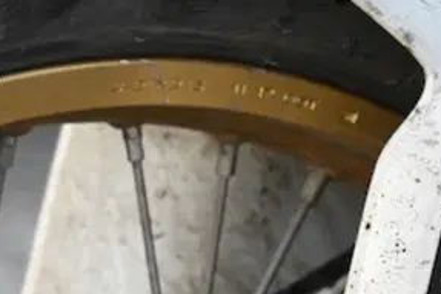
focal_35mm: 272
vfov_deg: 5.0
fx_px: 3330
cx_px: -335
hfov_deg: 7.4
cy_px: 23
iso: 4000
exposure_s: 1/1600
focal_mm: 65
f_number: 4
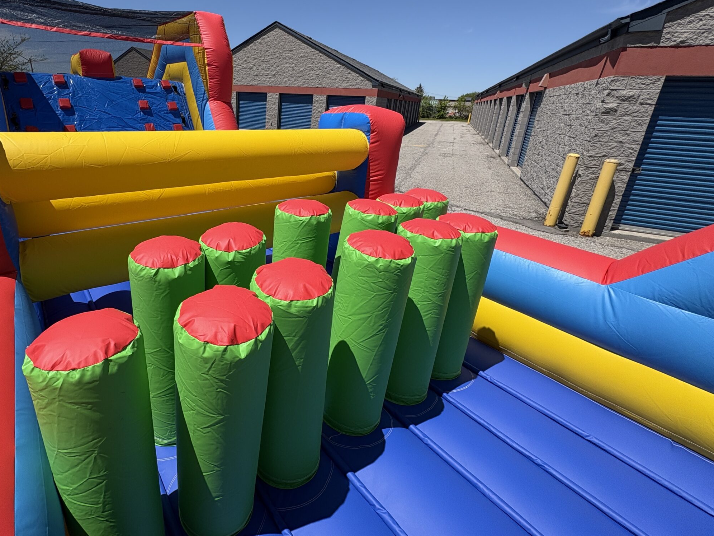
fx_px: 371
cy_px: 220
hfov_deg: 85.8
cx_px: 263
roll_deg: -2.3
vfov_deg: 71.0
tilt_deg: -17.5
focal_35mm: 18
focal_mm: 2.22
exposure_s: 1/2584
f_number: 2.2
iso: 40
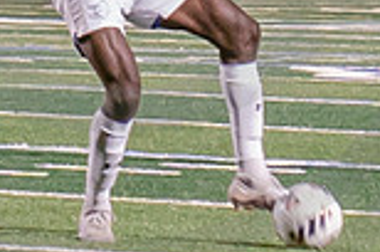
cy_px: -174
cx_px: -605
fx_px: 11935
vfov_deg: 1.2
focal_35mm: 1133
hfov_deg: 1.8
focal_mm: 70
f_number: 3.5
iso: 2500
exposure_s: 1/125
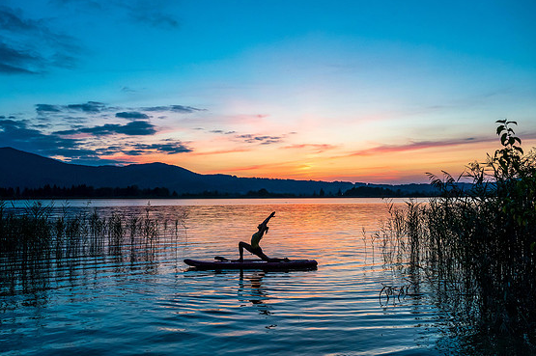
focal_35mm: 35
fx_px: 521
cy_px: 174
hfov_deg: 54.5
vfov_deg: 37.8
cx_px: 261
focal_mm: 32
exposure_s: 1/160
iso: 2000
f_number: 6.3
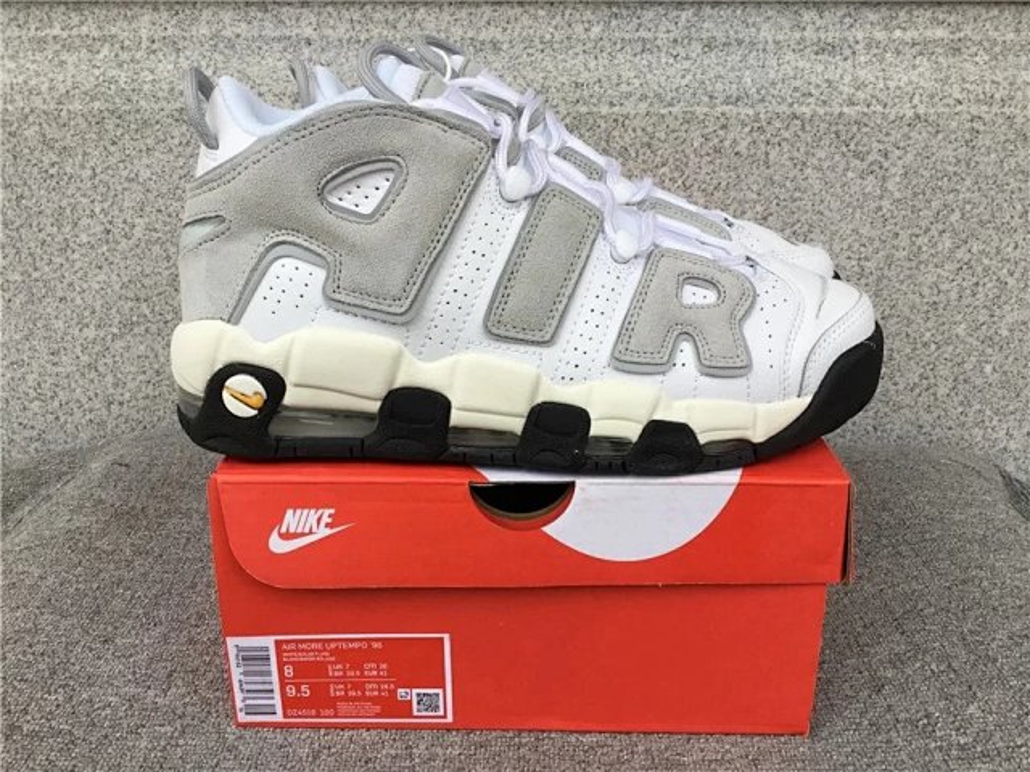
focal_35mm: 31
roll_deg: +0.0
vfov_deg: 45.4
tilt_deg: -19.1
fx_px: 922
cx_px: 515
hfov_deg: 58.4
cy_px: 386
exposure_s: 1/120
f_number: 2.4
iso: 32
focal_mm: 3.3
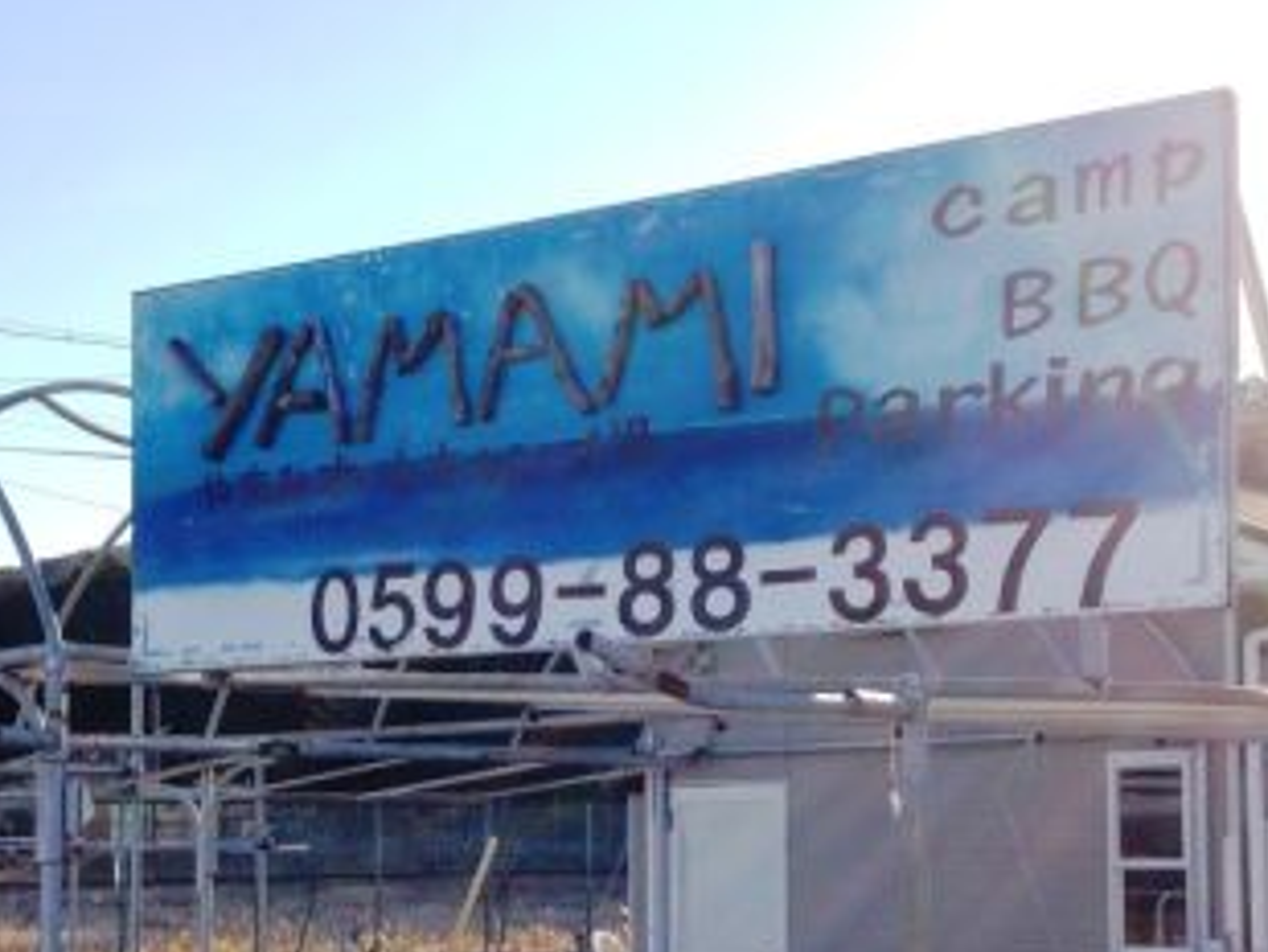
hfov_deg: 30.2
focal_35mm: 64
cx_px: 538
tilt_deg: +1.8
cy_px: 710
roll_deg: -0.3
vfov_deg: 22.7
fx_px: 2345
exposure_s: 1/1043
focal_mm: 4.12
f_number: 2.4
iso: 50
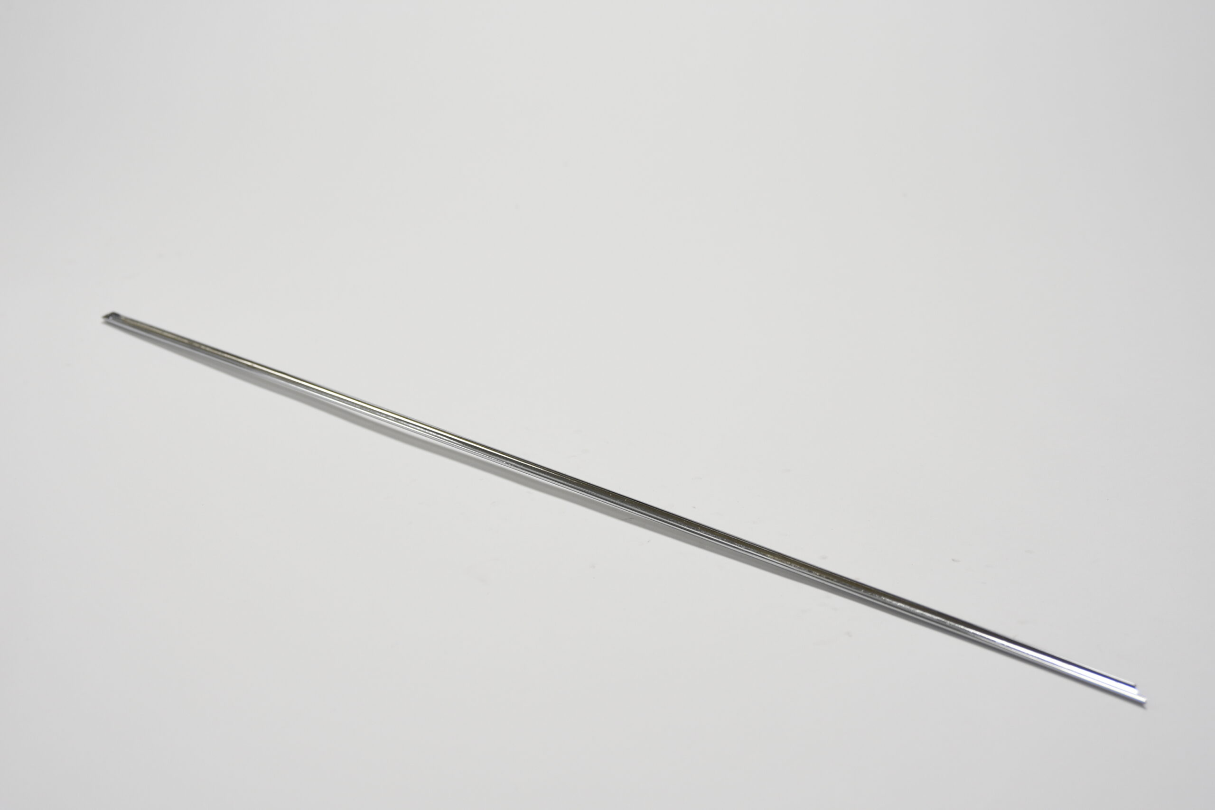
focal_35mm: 63
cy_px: 405
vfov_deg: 21.6
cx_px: 608
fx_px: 2127
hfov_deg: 31.9
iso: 320
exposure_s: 1/100
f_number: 2.8
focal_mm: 42
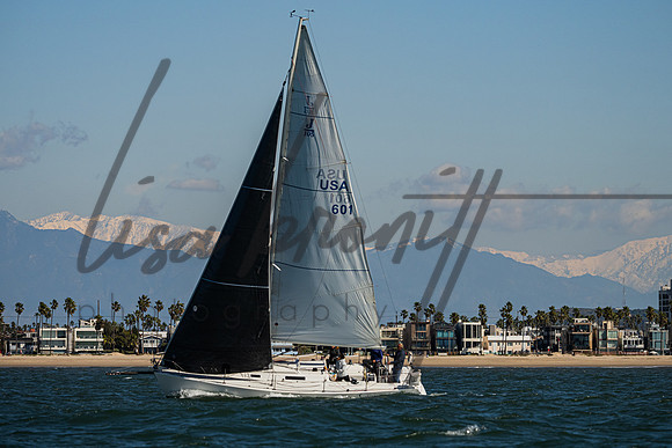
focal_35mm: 245
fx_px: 4569
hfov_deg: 8.4
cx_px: 345
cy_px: 162
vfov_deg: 5.6
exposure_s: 1/6400
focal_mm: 185
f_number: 5.6
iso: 400
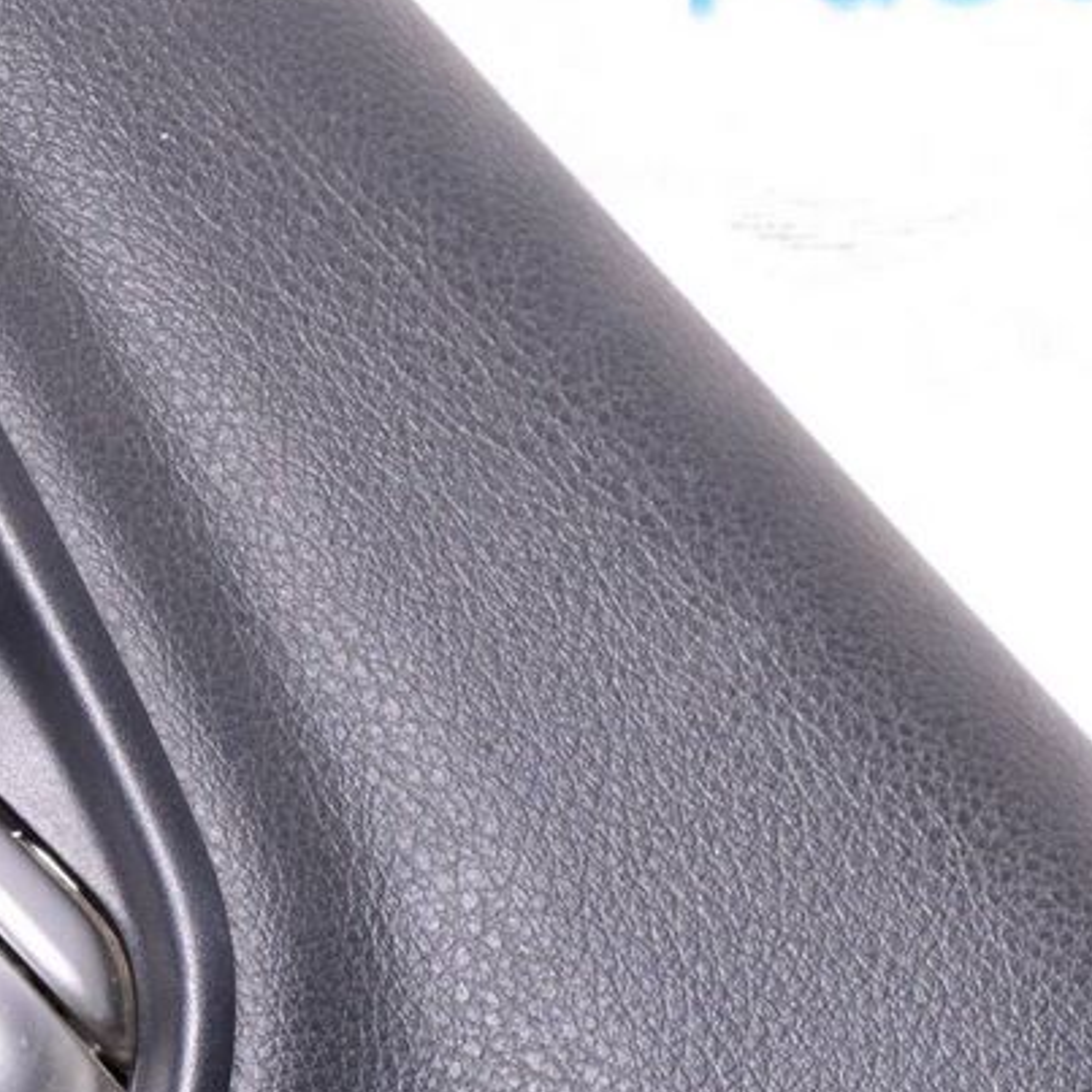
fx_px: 5318
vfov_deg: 11.7
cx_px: -266
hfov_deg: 11.5
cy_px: 600
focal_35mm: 149
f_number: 8
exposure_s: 1/160
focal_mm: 46
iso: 1600
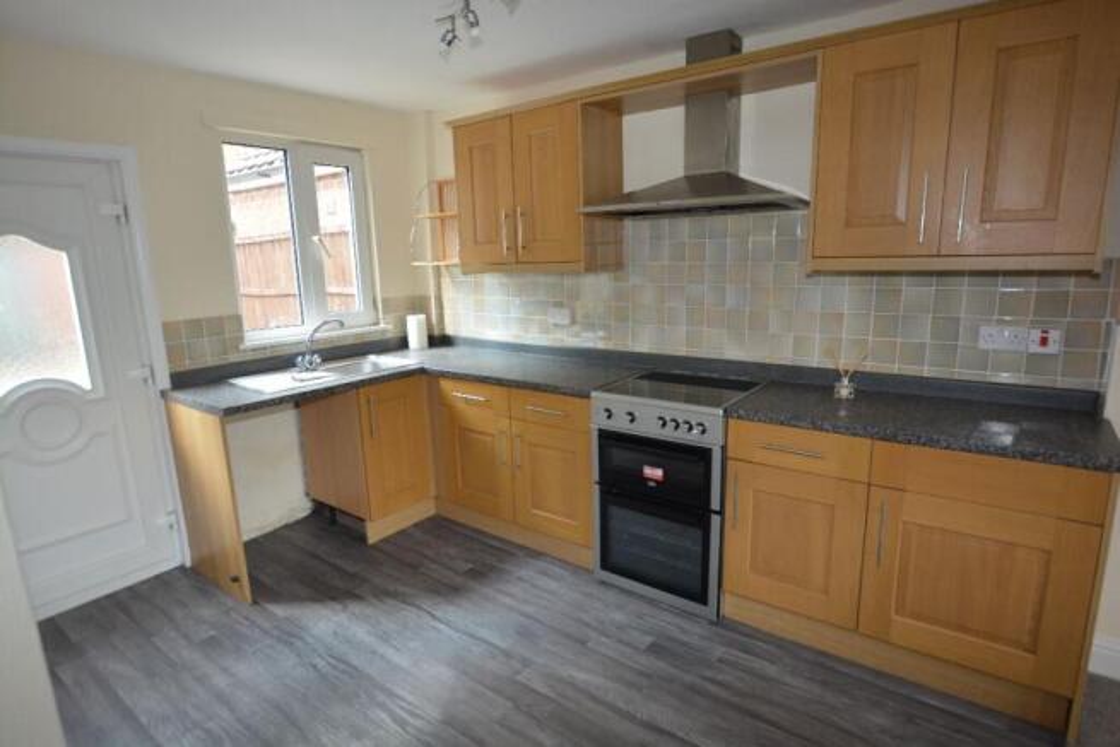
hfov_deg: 85.4
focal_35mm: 20
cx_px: 560
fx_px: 607
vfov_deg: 63.2
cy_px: 374
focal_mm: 13
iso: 560
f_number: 4
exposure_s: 1/60
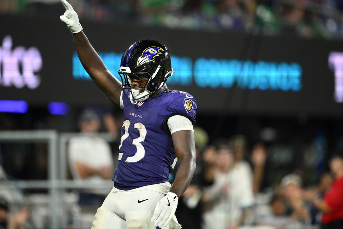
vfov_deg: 3.1
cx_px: 173
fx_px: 4220
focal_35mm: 443
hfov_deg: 4.7
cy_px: 106
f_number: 2.8
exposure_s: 1/2000
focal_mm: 400
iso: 3200
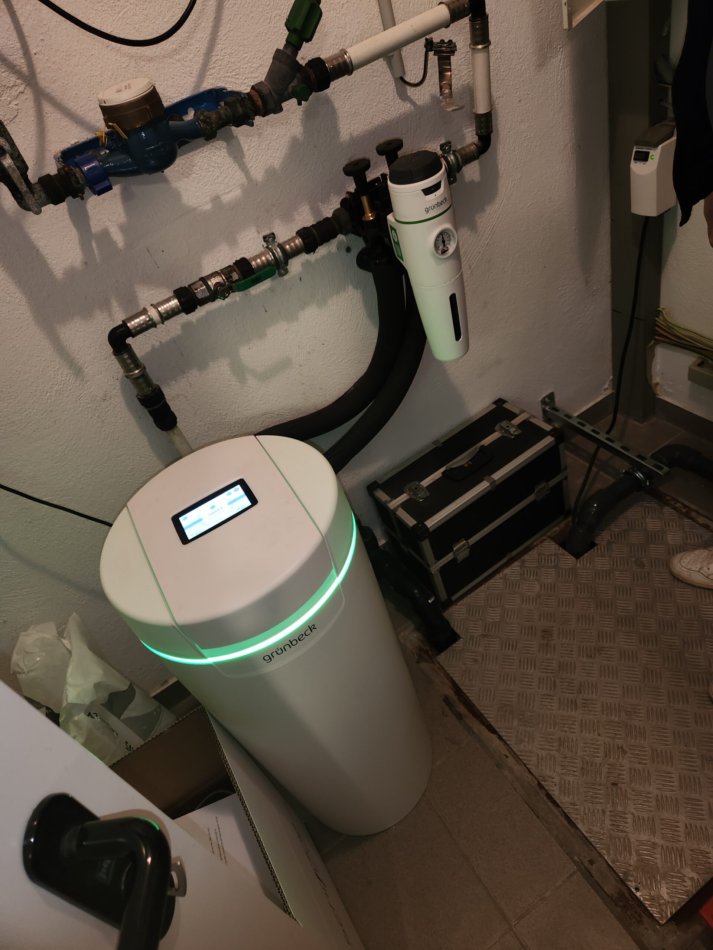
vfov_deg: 73.9
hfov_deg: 58.9
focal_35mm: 23
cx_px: 356
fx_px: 632
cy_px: 475
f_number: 1.8
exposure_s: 1/20
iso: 125
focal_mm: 5.4
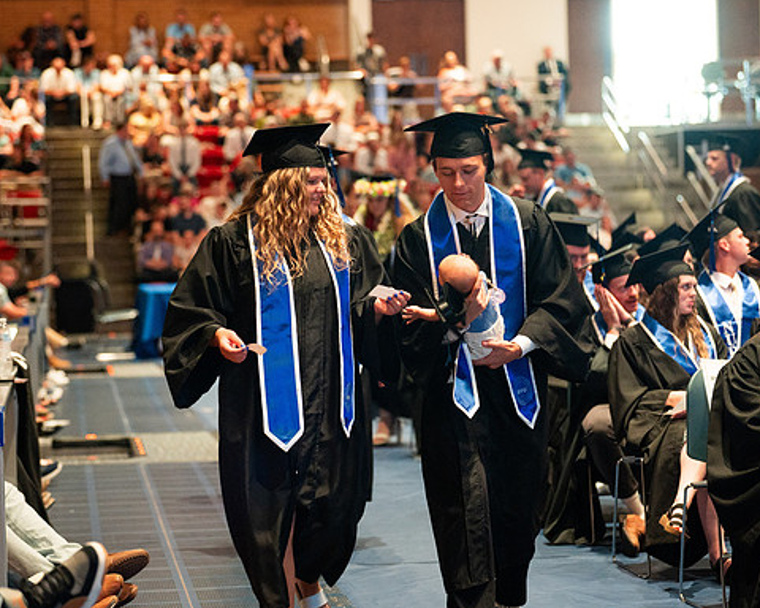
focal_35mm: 107
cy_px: 289
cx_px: 390
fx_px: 2407
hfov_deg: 17.9
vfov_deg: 14.4
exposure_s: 1/125
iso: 3200
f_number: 2.8
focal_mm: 90
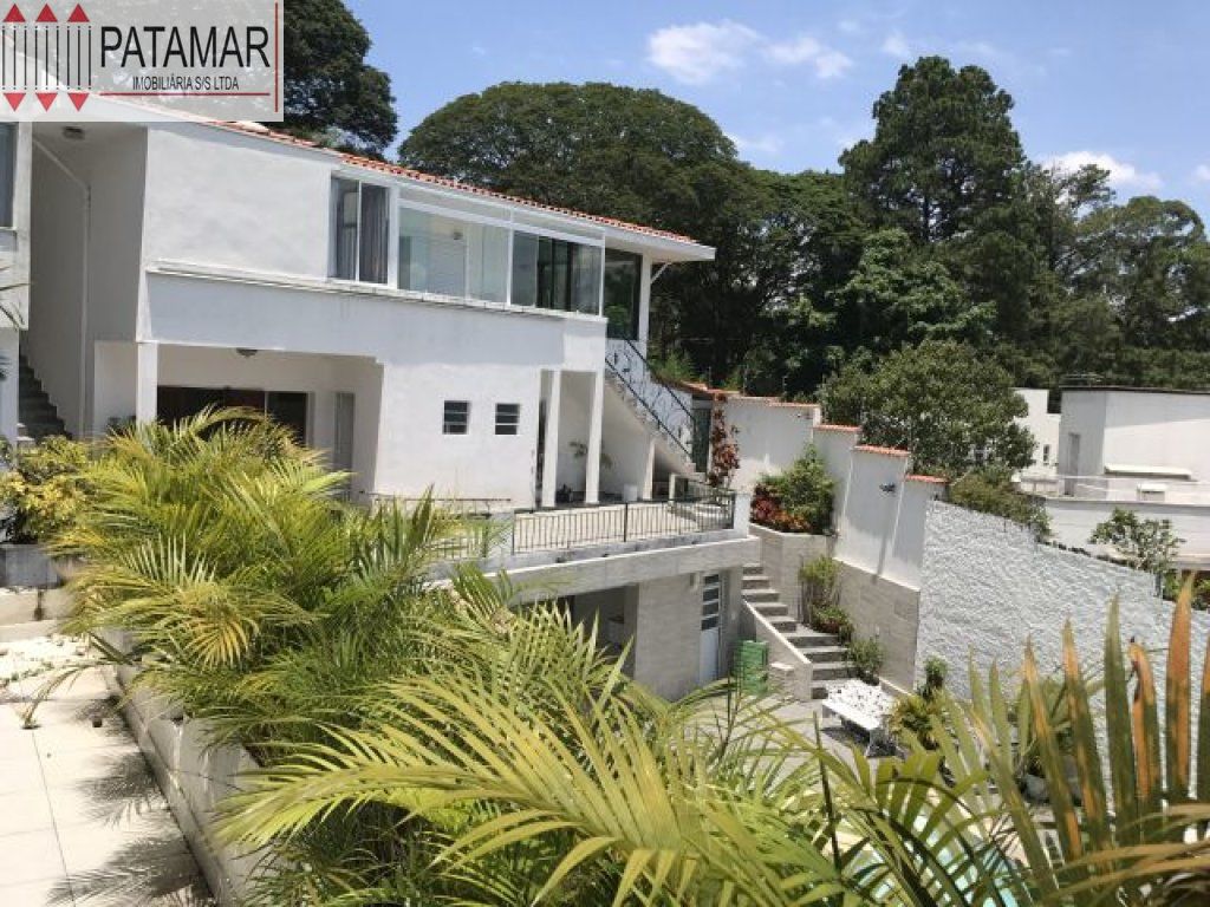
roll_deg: -2.6
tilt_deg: -3.0
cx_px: 605
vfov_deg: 49.7
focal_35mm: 28
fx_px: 979
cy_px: 454
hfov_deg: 63.4
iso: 20
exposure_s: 1/2336
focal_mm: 3.99
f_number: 1.8
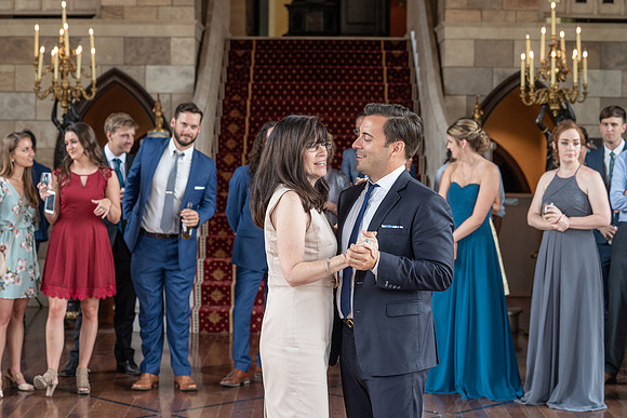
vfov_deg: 16.6
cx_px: 308
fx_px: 1437
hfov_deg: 24.6
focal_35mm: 83
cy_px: 206
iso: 1000
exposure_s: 1/250
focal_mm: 81
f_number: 5
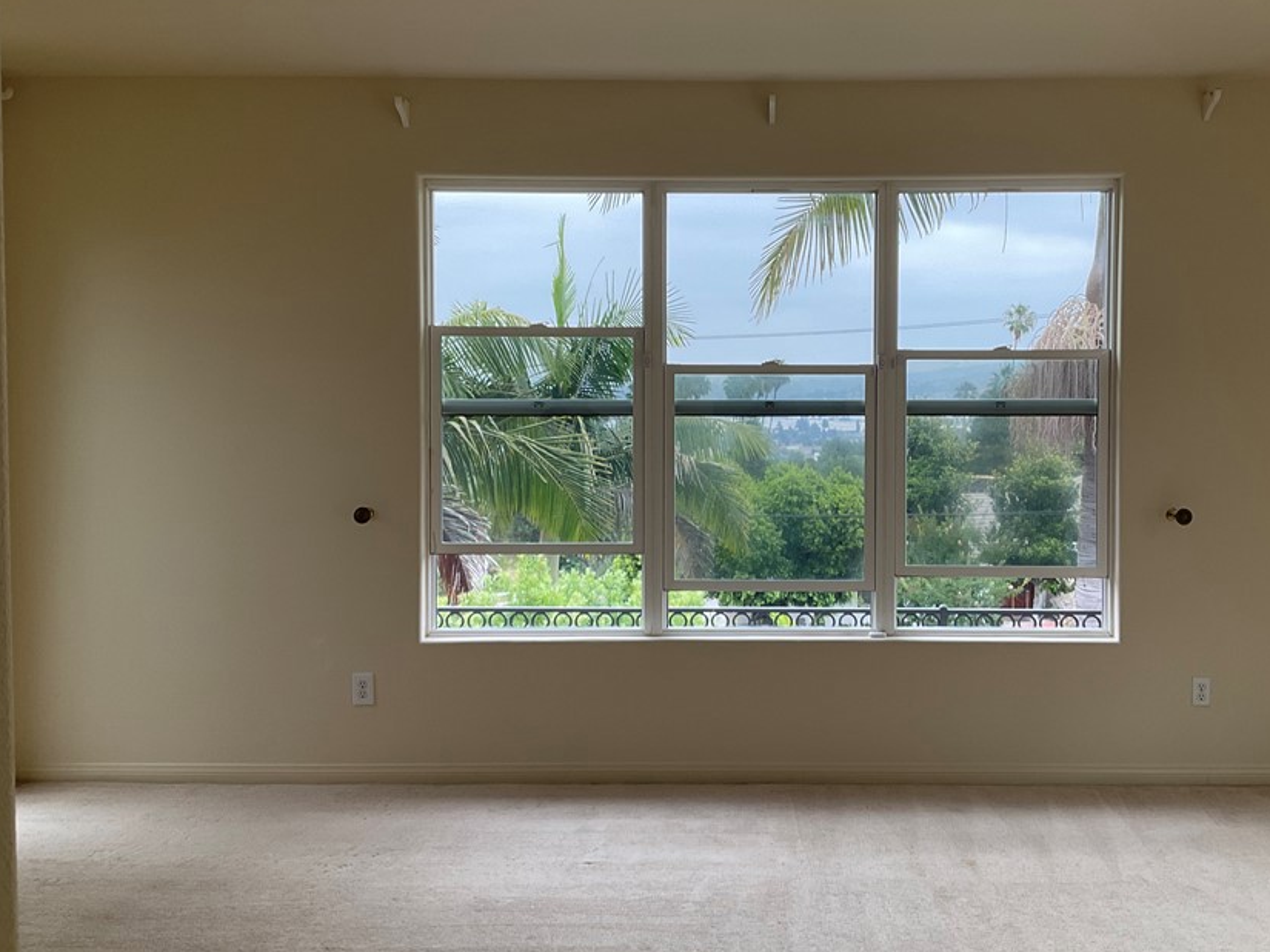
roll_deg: -1.0
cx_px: 760
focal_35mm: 36
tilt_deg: -1.6
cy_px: 424
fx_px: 1321
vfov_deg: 39.6
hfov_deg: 51.0
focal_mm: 3
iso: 20
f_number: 1.8
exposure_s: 1/120
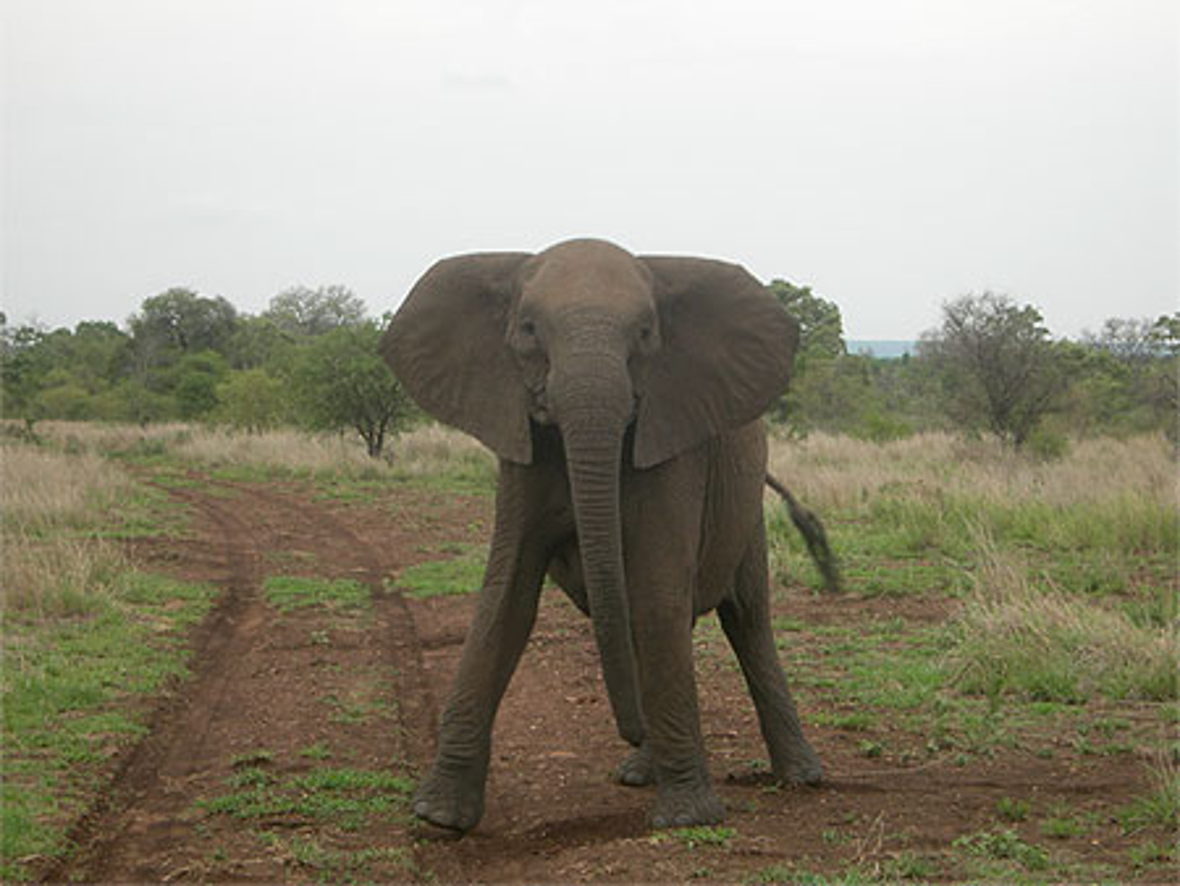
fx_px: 3854
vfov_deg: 13.1
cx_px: 590
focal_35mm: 113
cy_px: 443
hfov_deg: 17.4
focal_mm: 23.4
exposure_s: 1/86.2
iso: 50
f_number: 8.2
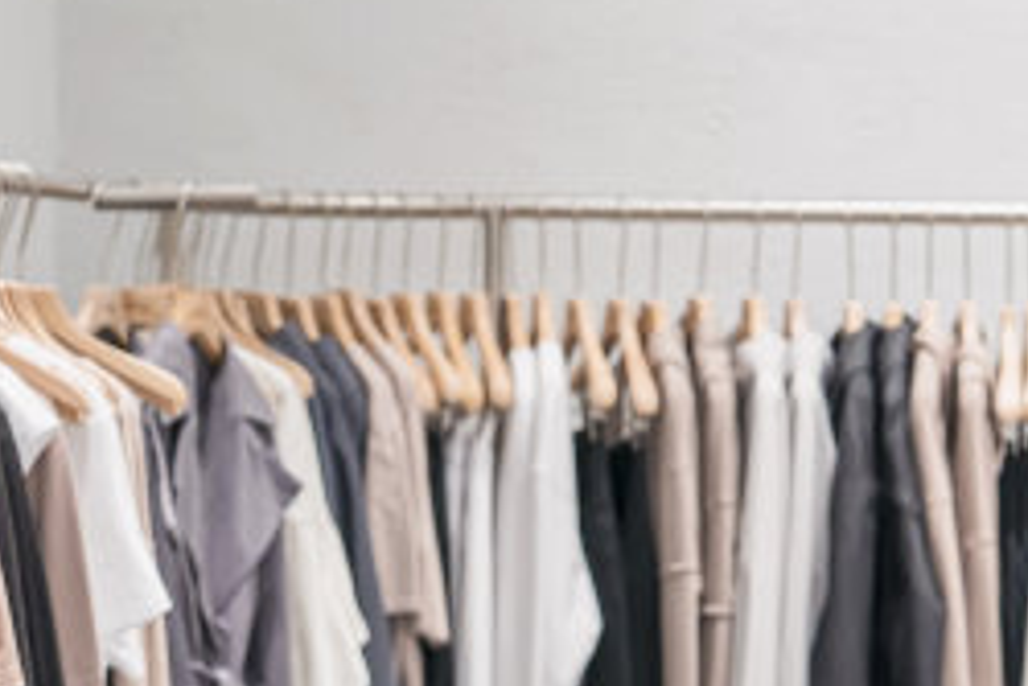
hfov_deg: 9.8
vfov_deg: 6.6
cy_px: 645
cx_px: -78
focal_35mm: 208
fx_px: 5943
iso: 400
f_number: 5
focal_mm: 85
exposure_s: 1/320
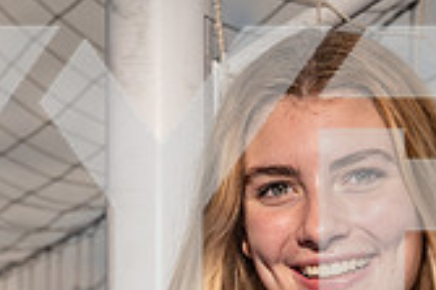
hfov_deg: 14.1
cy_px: 482
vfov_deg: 9.1
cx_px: 277
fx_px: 1766
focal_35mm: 146
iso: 100
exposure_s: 1/250
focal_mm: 42
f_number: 5.6
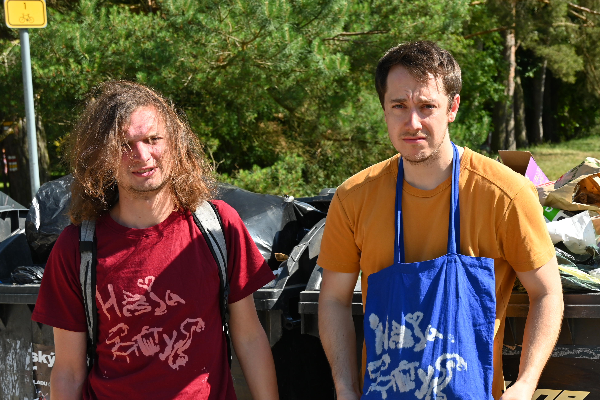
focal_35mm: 69
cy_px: 282
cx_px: 409
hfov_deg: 29.0
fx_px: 1151
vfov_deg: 19.6
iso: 100
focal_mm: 32.5
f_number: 5.6
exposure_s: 1/320
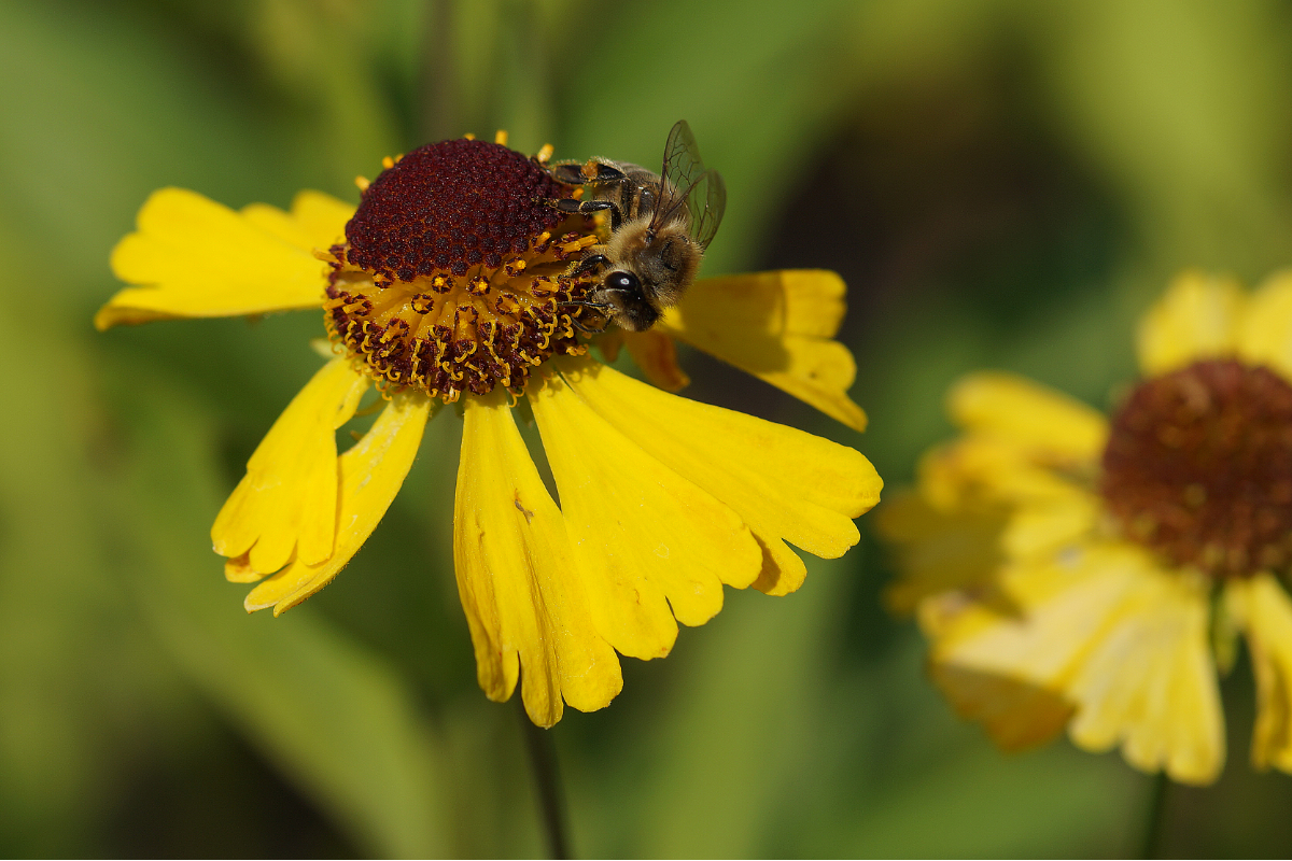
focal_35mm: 150
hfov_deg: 13.7
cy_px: 430
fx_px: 5383
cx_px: 646
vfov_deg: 9.1
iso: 100
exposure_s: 1/500
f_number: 5.6
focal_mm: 100
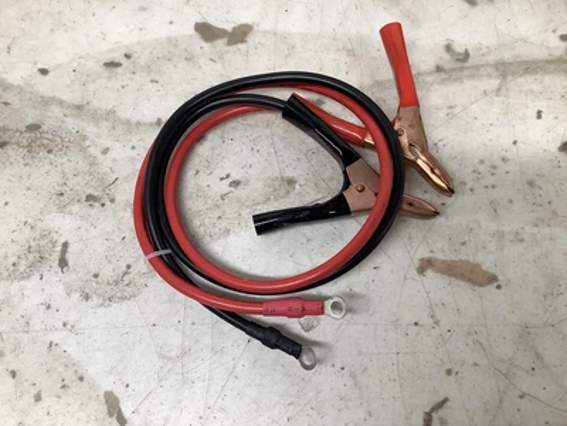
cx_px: 284
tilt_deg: -72.0
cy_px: 213
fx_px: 508
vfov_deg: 45.4
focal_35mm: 31
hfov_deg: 58.4
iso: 80
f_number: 2.4
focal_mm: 3.3
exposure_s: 1/120
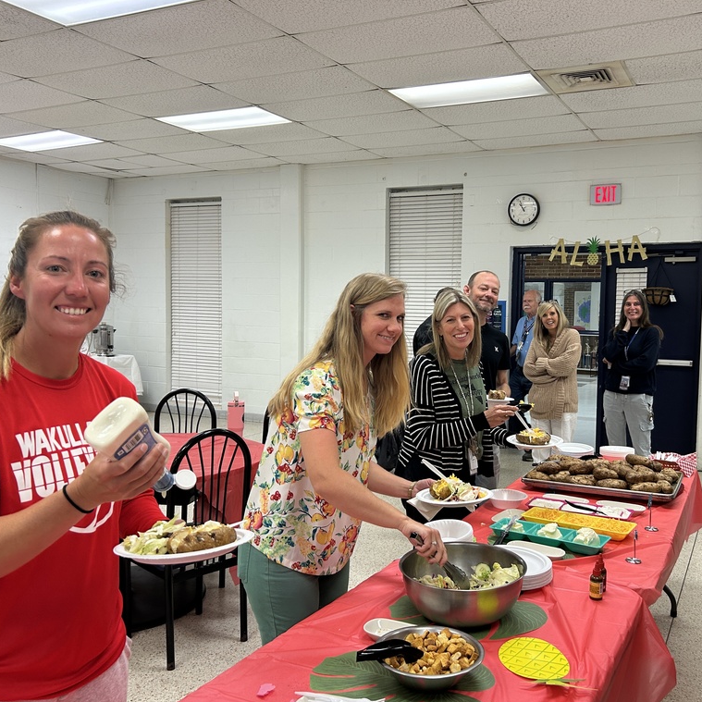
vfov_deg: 52.5
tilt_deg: -3.3
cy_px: 351
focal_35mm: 31
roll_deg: -1.1
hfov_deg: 52.2
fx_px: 711
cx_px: 423
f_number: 1.5
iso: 125
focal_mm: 5.7
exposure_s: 1/60
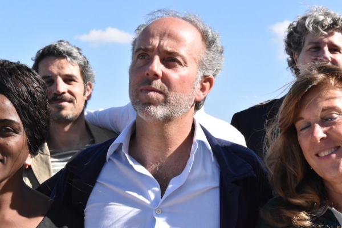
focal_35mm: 82
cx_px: 171
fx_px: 784
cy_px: 114
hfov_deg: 24.6
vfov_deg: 16.6
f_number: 18
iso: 3200
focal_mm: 55
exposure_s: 1/1250
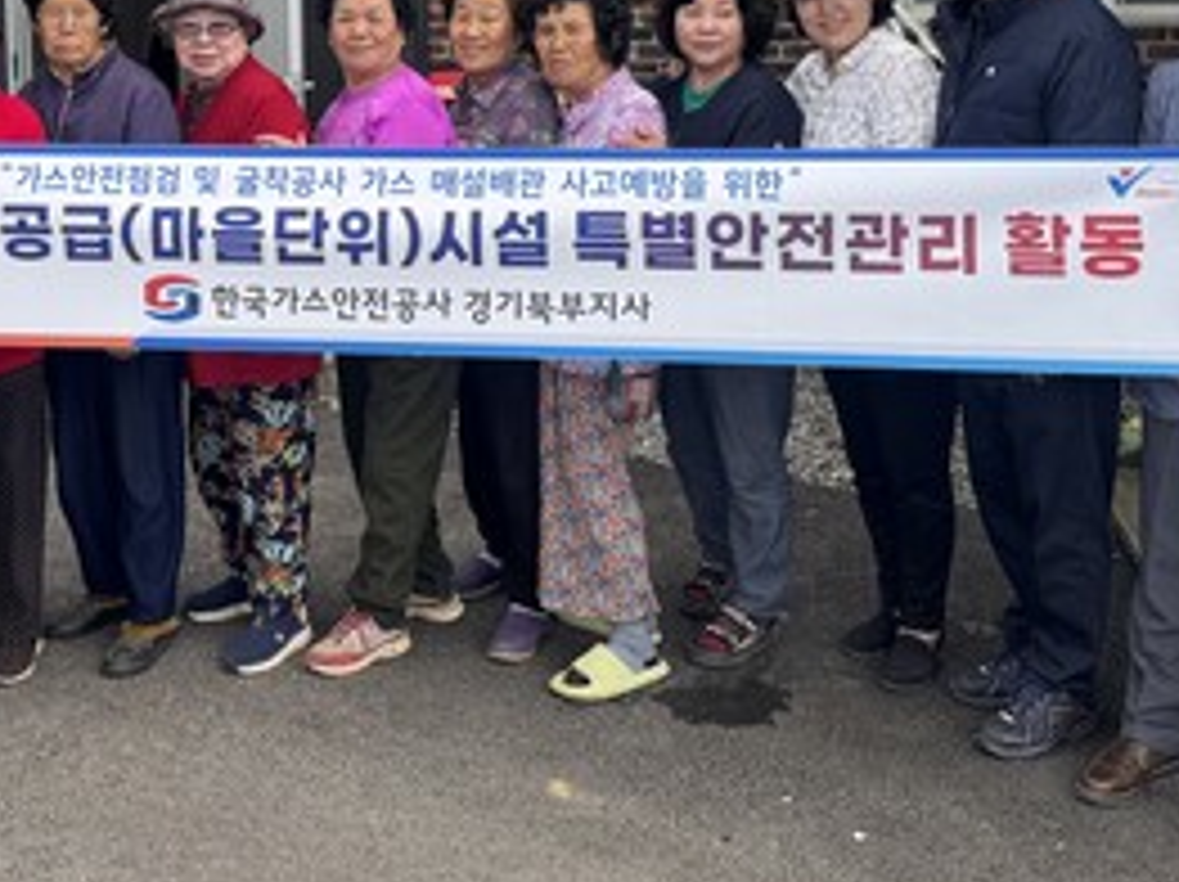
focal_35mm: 55
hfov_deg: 34.8
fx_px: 1872
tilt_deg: -5.0
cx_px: 446
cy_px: 81
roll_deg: +1.0
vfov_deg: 25.6
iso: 80
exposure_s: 1/747
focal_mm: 6.76
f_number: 1.78
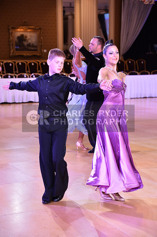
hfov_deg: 14.8
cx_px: 78
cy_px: 118
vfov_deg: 22.2
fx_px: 604
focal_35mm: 92
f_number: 5
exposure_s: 1/250
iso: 1600
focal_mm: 92
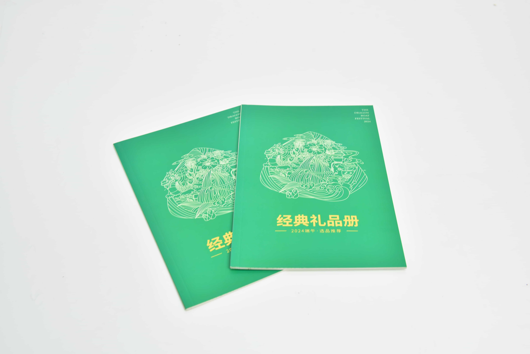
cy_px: 177
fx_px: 560
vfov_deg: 35.1
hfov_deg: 50.7
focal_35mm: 38
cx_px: 265
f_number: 7.1
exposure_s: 1/30
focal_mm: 38
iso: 400
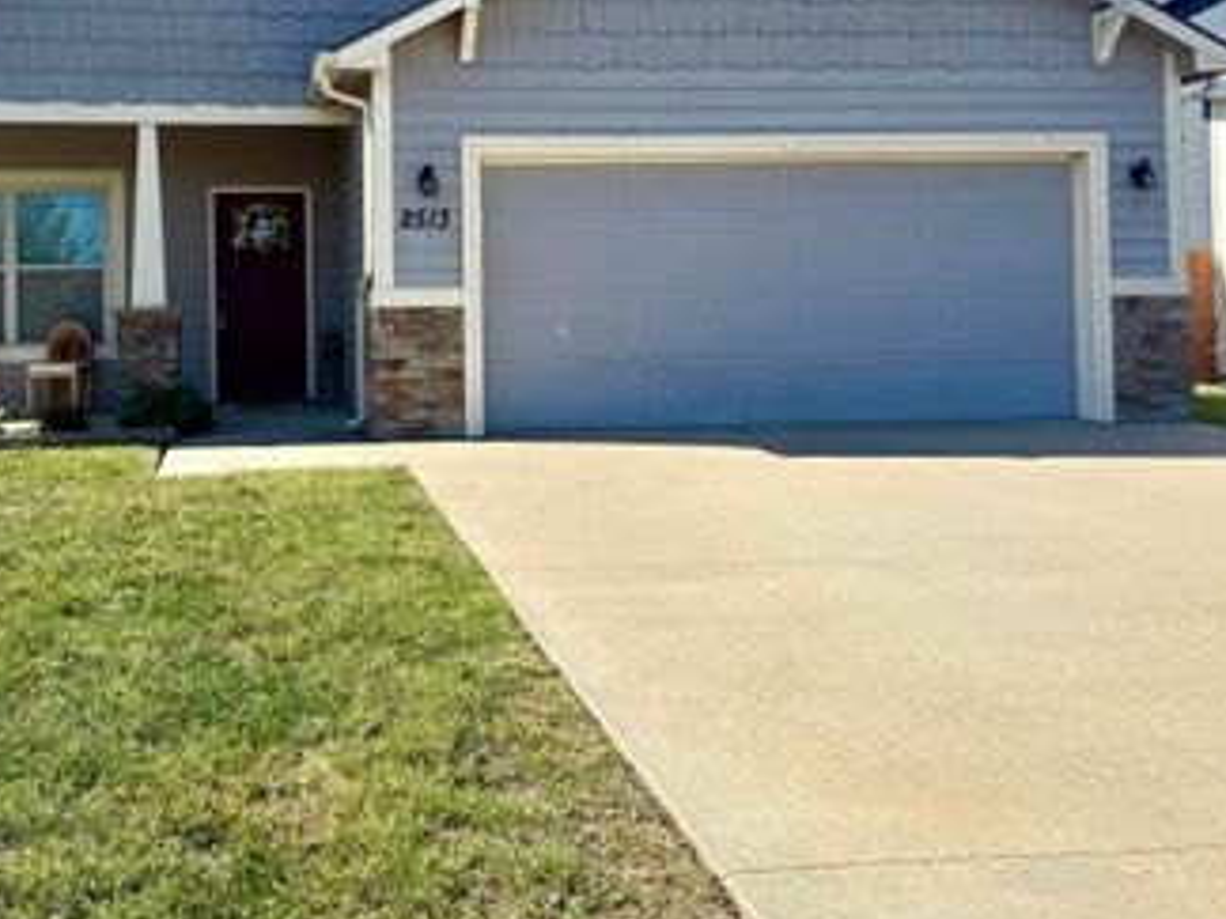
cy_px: 282
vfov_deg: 38.1
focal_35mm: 37
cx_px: 401
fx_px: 1310
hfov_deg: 49.2
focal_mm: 6.76
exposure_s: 1/3759
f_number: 1.78
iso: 80
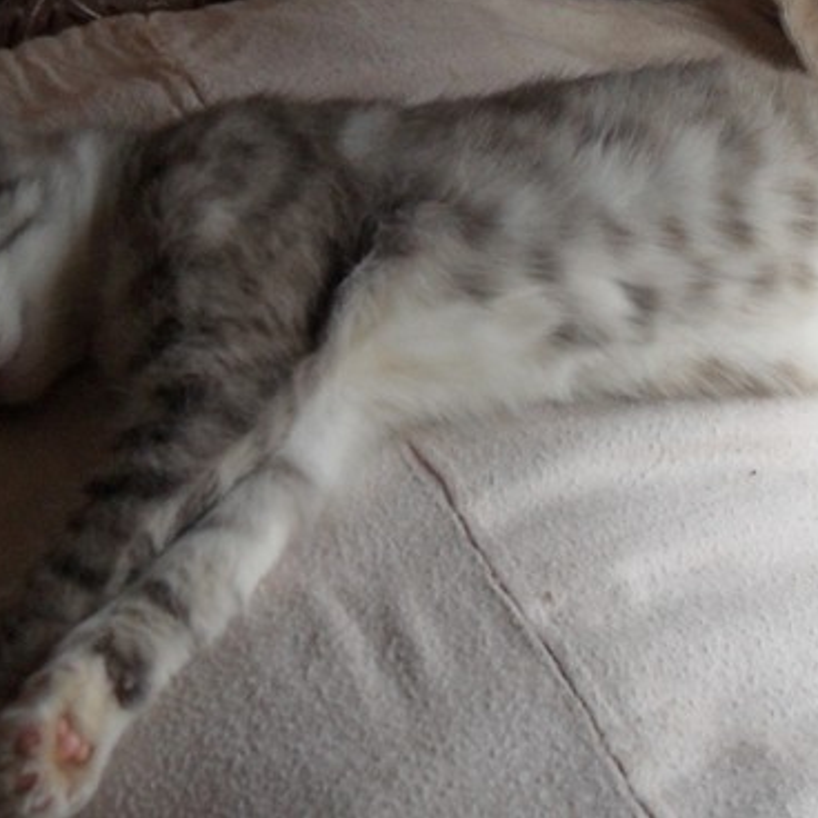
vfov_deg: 40.0
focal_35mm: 42
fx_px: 1123
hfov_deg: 40.0
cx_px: 387
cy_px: 403
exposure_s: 1/180
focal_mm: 6.2
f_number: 2.8
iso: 100
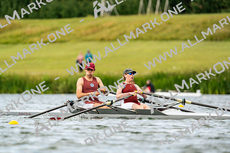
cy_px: 76
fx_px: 3169
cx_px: 115
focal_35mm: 496
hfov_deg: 4.2
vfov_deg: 2.8
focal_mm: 496
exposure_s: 1/2000
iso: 500
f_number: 6.3
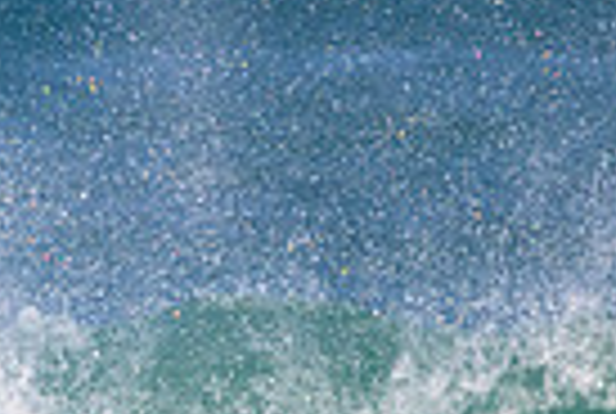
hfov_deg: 0.6
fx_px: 57996
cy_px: 767
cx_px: -207
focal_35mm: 3382
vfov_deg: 0.4
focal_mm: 800
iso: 1800
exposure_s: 1/2000
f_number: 11
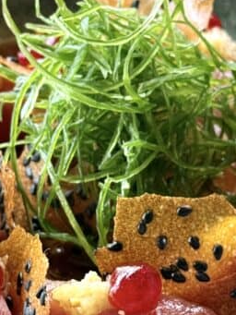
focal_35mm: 144
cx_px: 15
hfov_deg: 10.2
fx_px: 1308
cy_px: 109
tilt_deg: -37.2
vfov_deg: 13.7
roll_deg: +0.4
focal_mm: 6.76
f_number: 1.78
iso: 125
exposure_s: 1/136
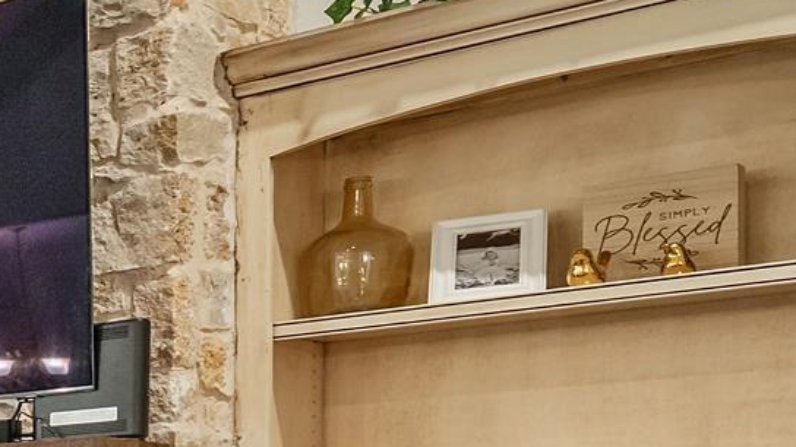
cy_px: 616
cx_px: -1021
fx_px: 1625
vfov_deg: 14.8
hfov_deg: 16.0
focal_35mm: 77
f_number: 8
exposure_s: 1/4
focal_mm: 16
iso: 800
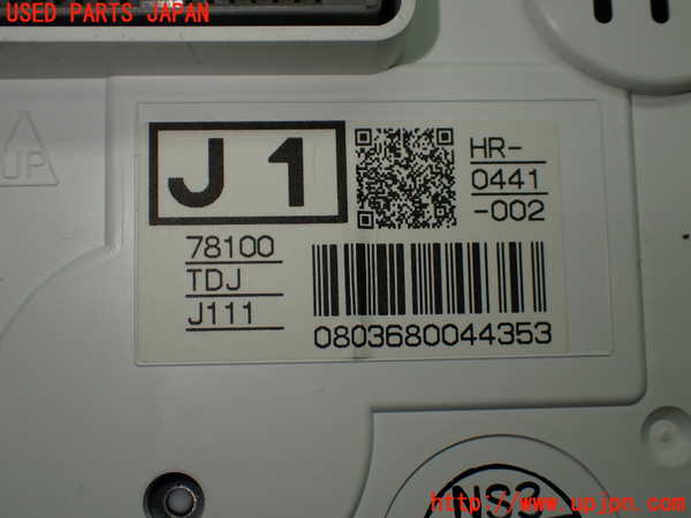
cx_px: 346
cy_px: 259
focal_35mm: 47
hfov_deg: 40.4
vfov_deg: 30.9
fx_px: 938
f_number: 3.1
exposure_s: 1/200
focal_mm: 8.4
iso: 100
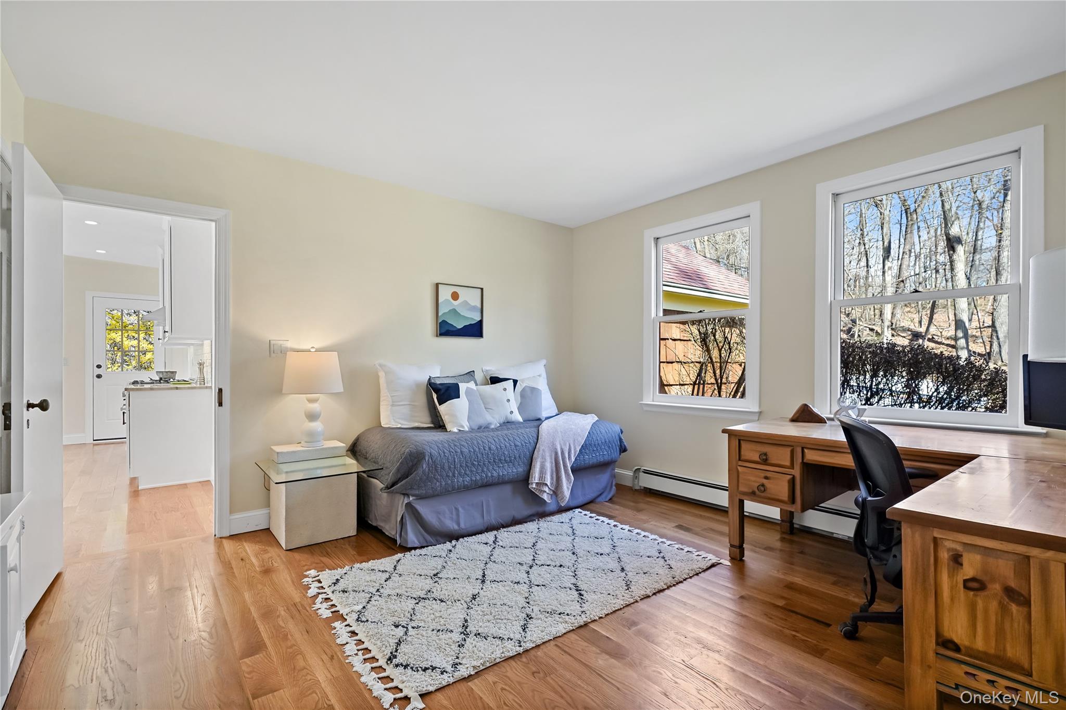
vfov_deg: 73.7
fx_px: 474
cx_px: 533
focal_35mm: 16
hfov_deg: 96.8
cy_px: 355
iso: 400
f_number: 7.1
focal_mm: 16
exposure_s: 1/13
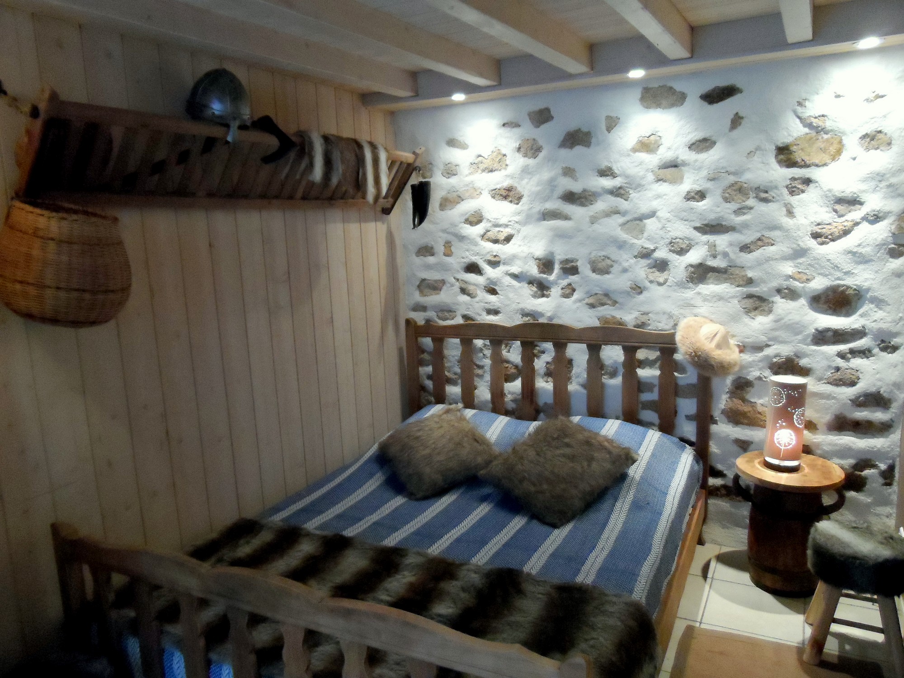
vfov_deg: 56.8
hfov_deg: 71.6
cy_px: 339
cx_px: 452
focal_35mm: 24
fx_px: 627
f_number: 3.2
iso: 640
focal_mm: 4
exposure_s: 1/30
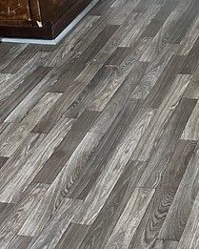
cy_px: -73
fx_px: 677
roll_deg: +0.5
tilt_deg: -17.1
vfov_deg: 19.3
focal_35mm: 92
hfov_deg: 15.7
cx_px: 276
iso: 640
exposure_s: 1/60
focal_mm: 6.86
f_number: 1.78
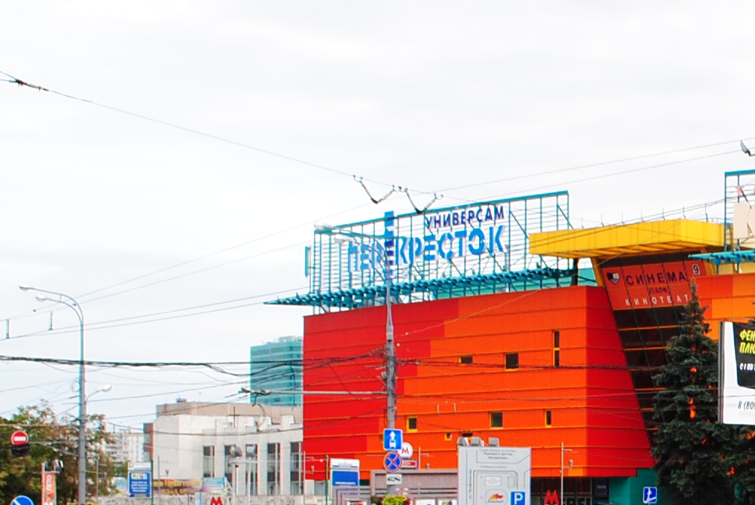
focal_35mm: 103
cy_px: 527
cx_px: 957
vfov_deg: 13.1
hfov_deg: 18.5
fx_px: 2162
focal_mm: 18
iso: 200
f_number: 10
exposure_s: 1/250
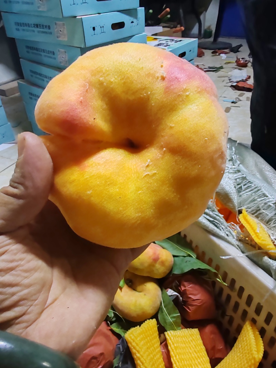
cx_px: 138
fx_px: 276
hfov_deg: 53.1
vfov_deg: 67.3
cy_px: 184
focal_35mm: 26
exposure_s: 1/25
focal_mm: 1.96
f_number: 2.2
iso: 500
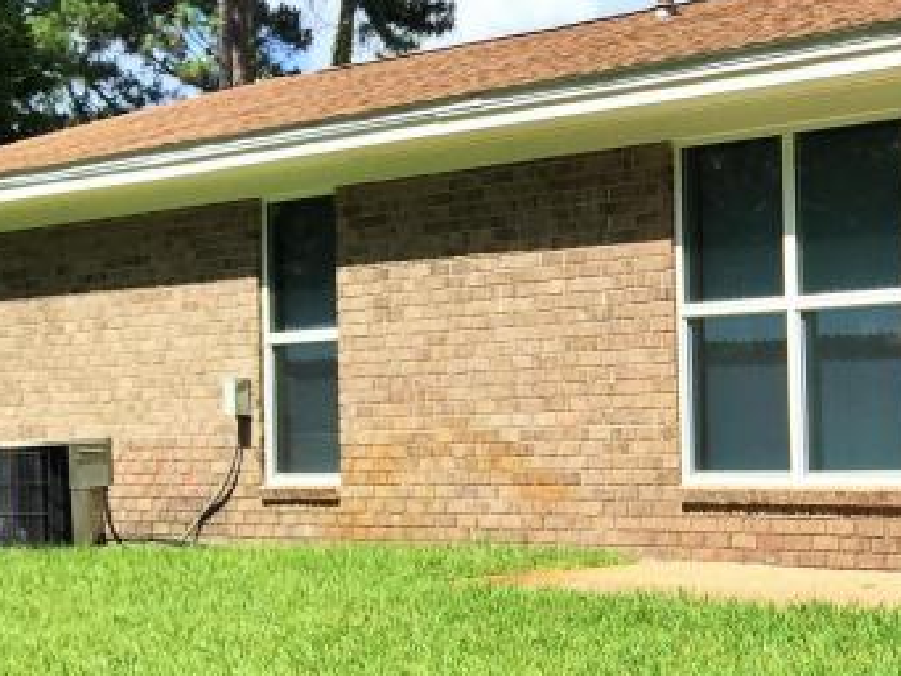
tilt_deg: -1.2
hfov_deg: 20.3
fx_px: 2265
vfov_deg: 16.9
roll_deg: +0.7
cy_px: 444
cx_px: 1210
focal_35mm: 87
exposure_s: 1/1464
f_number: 2.2
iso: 32
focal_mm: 4.15
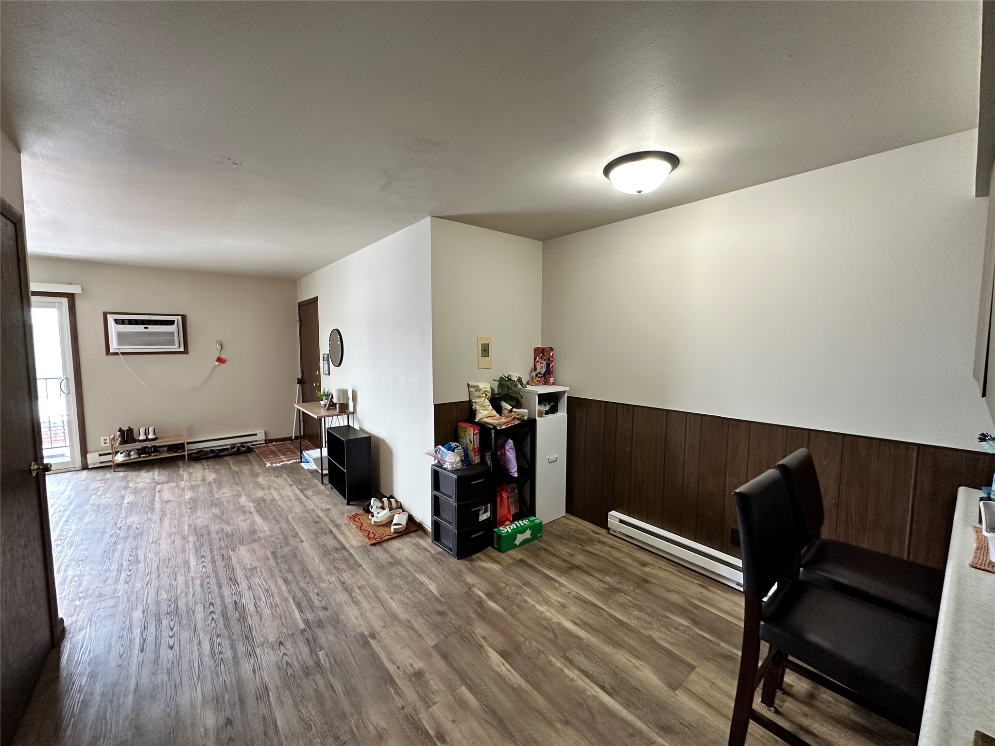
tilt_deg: -4.3
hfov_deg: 102.1
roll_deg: +0.1
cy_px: 373
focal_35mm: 14
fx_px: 402
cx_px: 498
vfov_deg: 85.7
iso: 250
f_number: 2.2
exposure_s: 1/60
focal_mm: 2.22
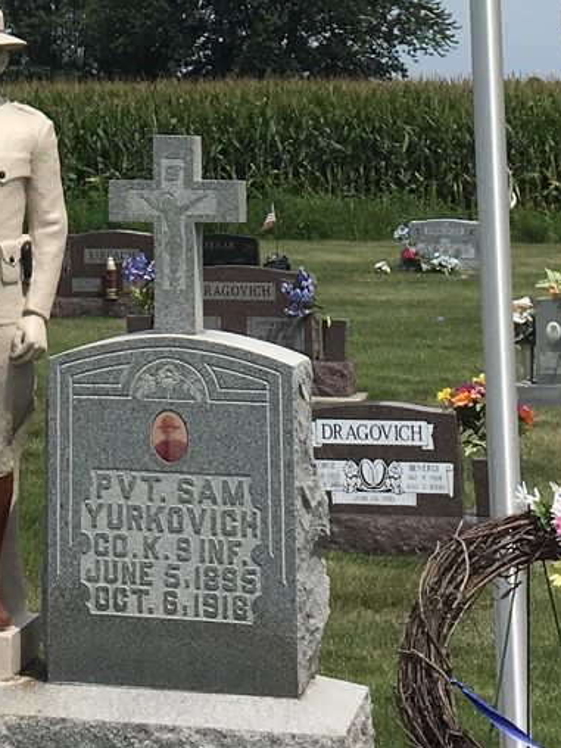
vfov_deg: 16.2
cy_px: -225
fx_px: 2485
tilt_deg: +8.6
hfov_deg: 12.7
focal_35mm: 115
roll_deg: +0.8
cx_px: -3
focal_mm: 4.15
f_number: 2.2
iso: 25
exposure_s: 1/2653
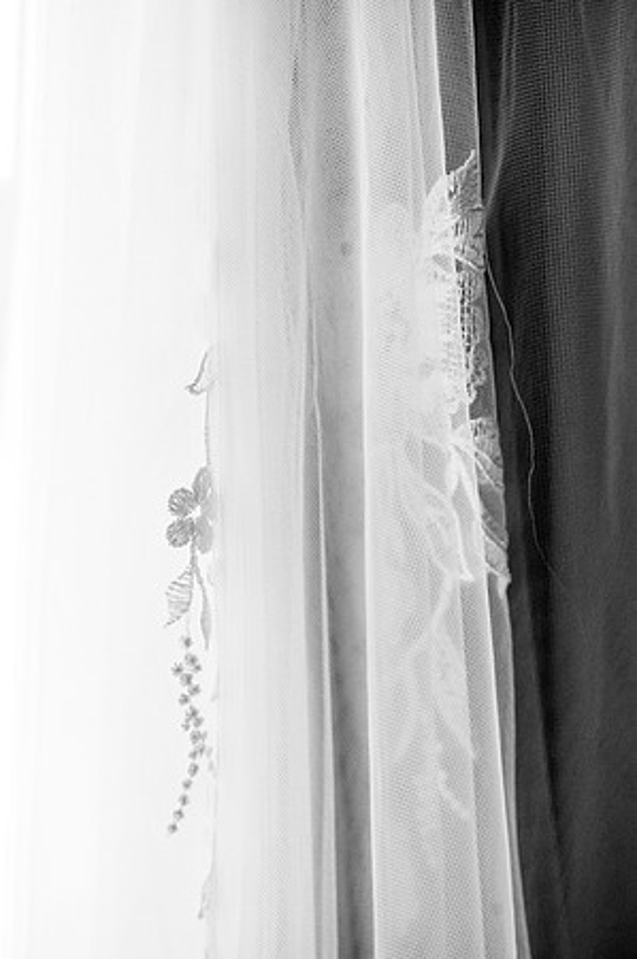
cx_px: 318
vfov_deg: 19.5
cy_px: 480
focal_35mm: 105
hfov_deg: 13.0
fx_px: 2793
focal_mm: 105
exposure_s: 1/1250
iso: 2000
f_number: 4
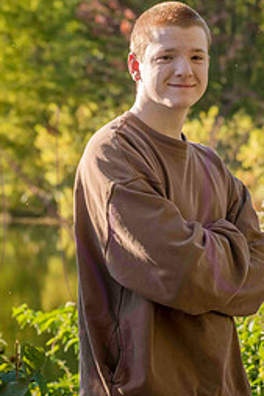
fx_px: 1564
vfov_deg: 14.4
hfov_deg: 9.6
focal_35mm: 142
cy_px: 115
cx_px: 172
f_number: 5.6
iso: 400
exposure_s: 1/800
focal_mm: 80
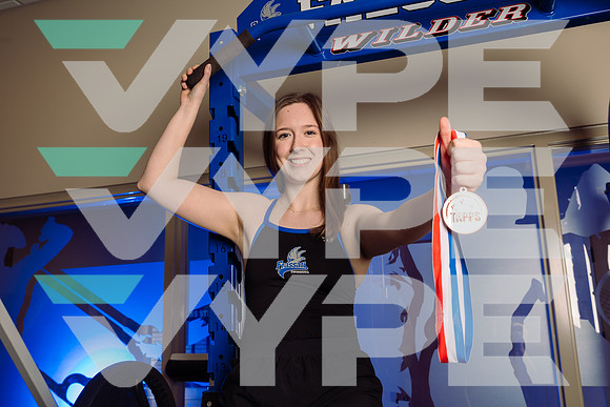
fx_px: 593
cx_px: 305
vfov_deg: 37.9
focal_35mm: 35
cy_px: 204
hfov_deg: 54.4
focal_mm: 35
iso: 200
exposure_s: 1/250
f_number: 7.1
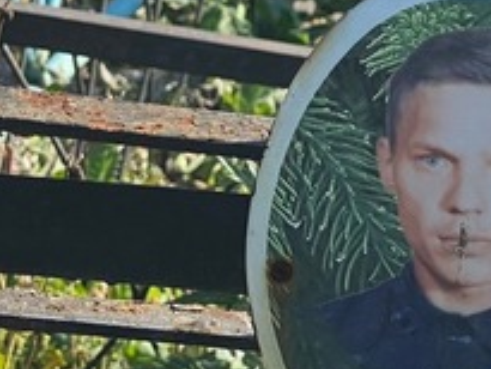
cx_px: 453
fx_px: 2881
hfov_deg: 9.7
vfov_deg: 7.3
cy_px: 316
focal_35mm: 203
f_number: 2
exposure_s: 1/505
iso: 20
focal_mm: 6
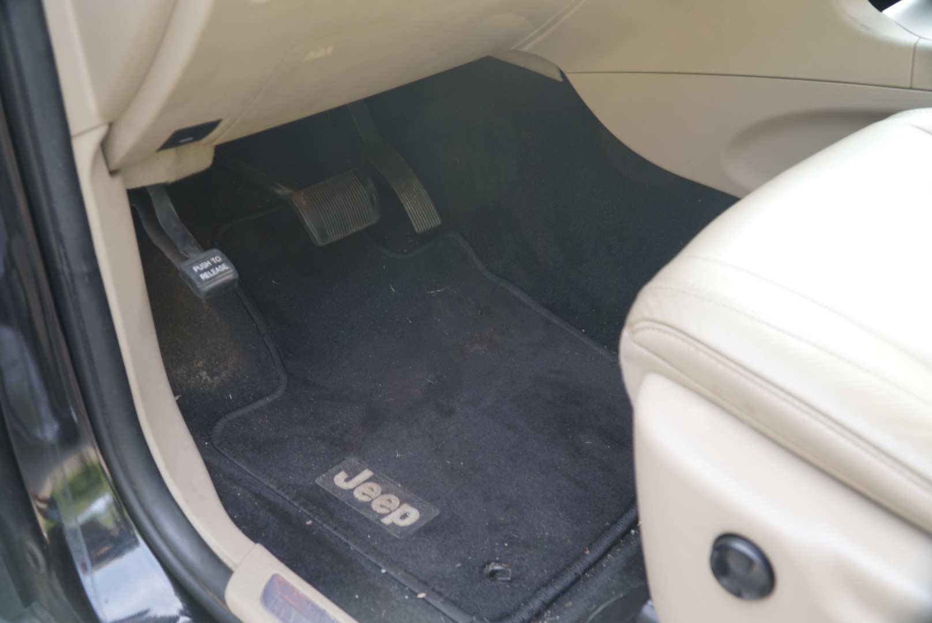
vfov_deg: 40.0
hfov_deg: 57.2
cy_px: 312
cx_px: 466
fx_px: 855
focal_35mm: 33
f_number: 4
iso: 100
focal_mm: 22
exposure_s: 1/6
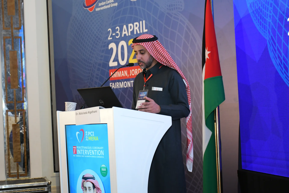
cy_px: 96
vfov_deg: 20.3
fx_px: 538
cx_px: 144
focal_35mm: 67
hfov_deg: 30.1
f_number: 5
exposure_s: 1/100
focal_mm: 45
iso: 2500
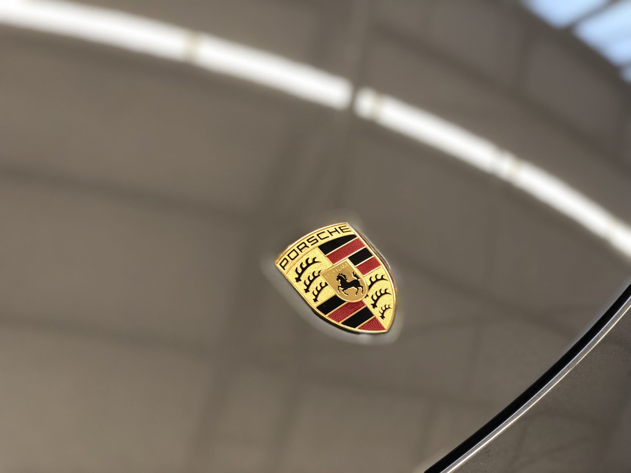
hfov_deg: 36.8
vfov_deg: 28.0
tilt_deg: -36.2
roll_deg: +4.1
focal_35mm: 52
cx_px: 316
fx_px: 948
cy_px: 236
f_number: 2.4
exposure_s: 1/33
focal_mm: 6
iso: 125
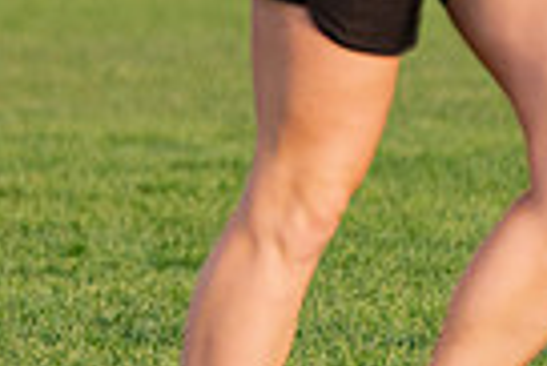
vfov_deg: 1.3
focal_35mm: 1081
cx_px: -130
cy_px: -31
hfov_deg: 1.9
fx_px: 16443
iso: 640
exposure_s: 1/2000
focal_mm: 200
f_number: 4
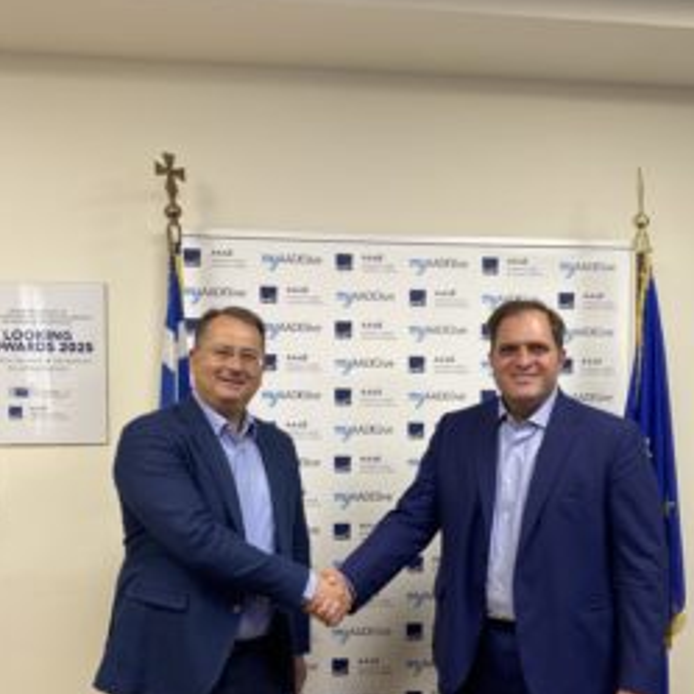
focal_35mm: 38
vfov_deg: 43.5
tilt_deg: -3.0
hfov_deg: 43.8
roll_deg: -0.2
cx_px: 375
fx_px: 862
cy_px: 429
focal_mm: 4.25
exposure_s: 1/100
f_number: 1.8
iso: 100
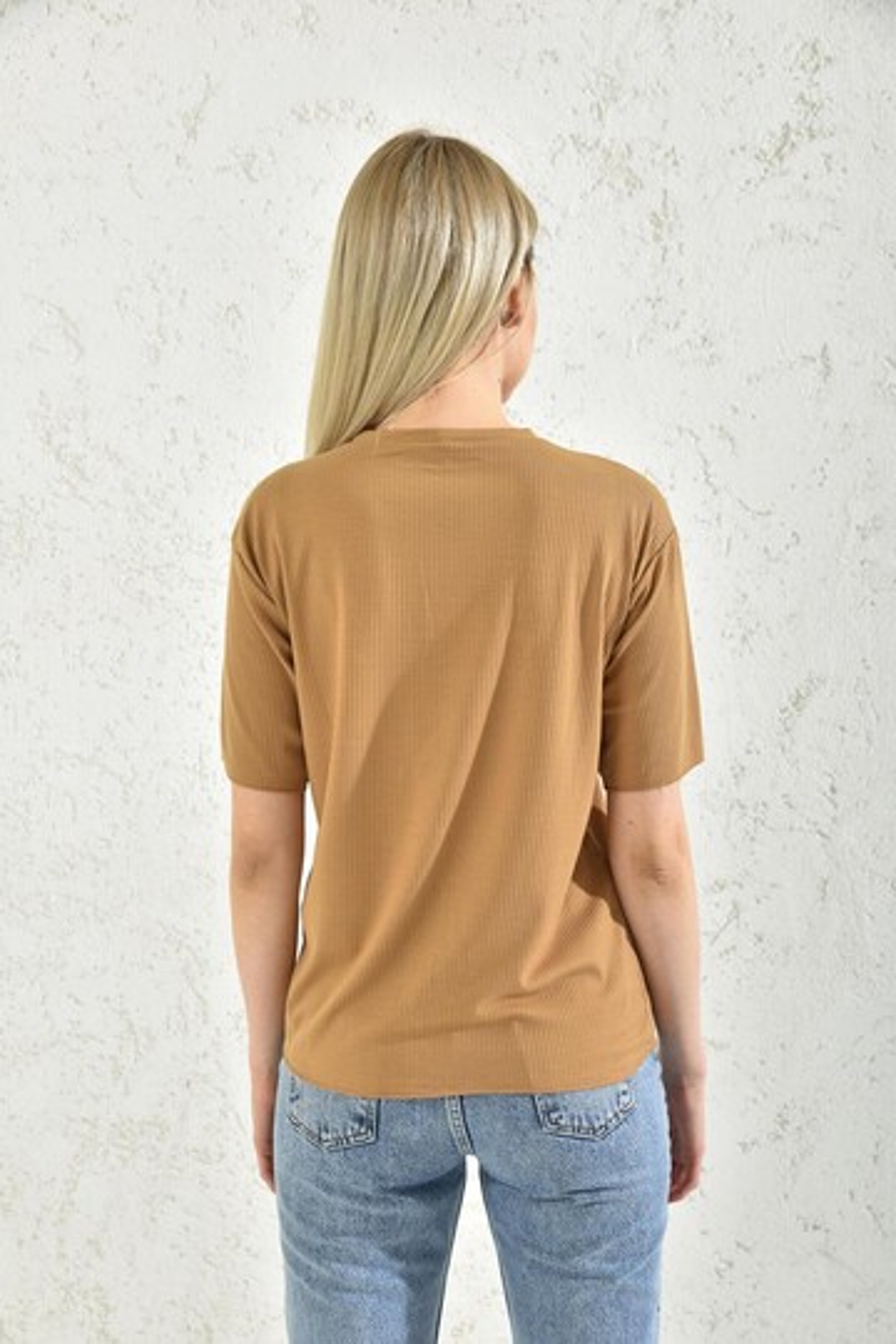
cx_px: 448
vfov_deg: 39.6
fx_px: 1867
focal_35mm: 50
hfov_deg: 27.0
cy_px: 672
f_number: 7.1
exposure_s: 1/160
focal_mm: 50
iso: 100
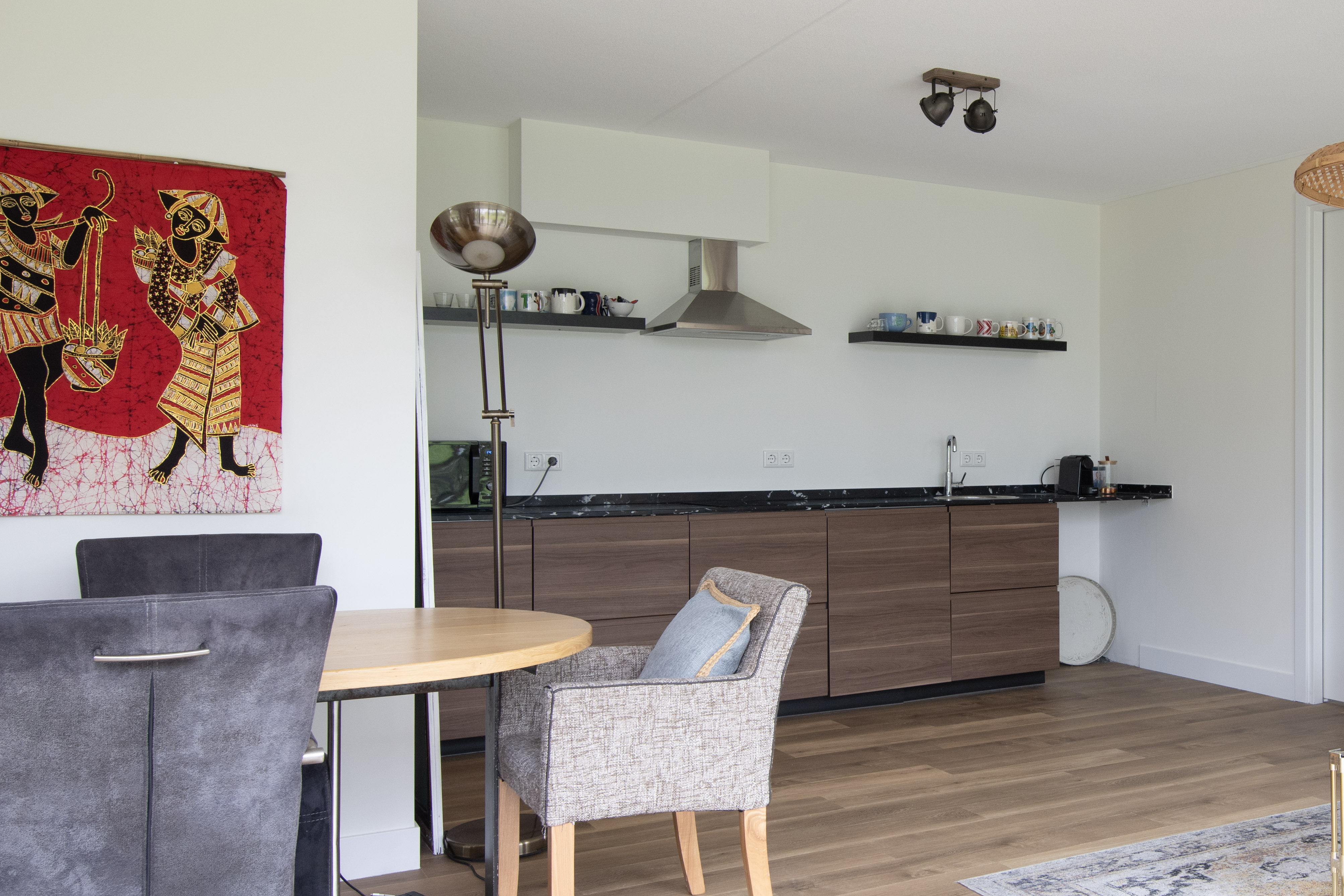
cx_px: 1050
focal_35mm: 36
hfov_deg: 50.3
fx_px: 1344
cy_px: 465
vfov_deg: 36.9
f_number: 7.1
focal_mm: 18
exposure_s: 1/13
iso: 200
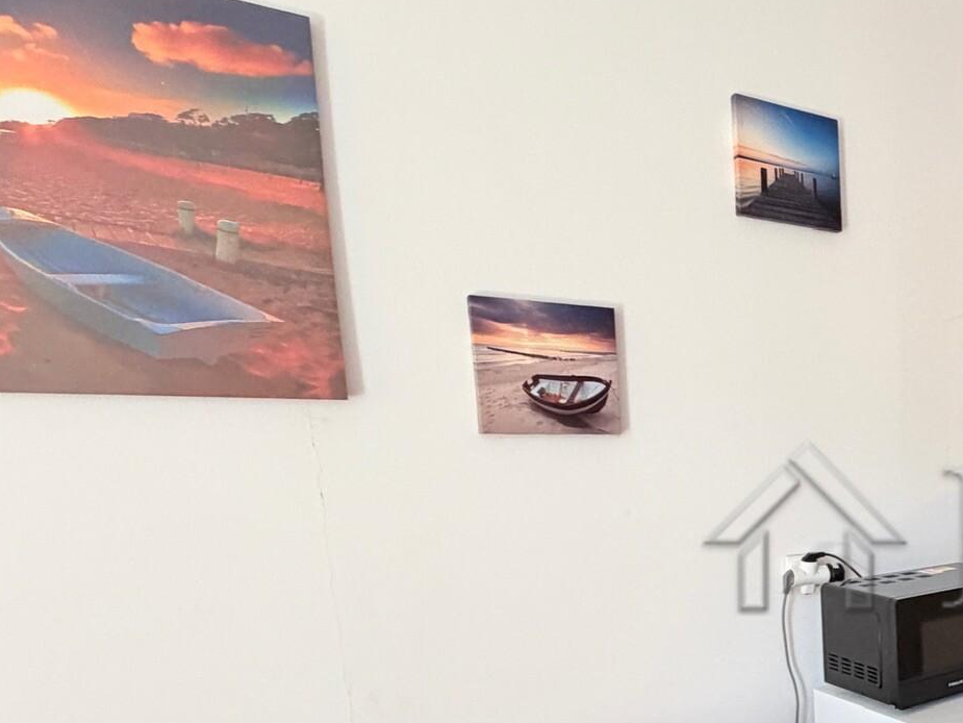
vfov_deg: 43.8
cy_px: 555
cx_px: 1011
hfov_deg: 46.4
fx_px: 863
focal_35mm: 31
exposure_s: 1/121
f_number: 2.2
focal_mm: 2.22
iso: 320
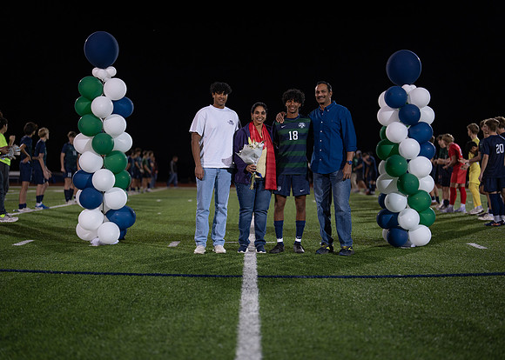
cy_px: 180
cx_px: 252
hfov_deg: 37.2
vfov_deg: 27.0
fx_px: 751
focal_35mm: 52
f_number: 1.2
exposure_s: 1/500
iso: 250
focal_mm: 50
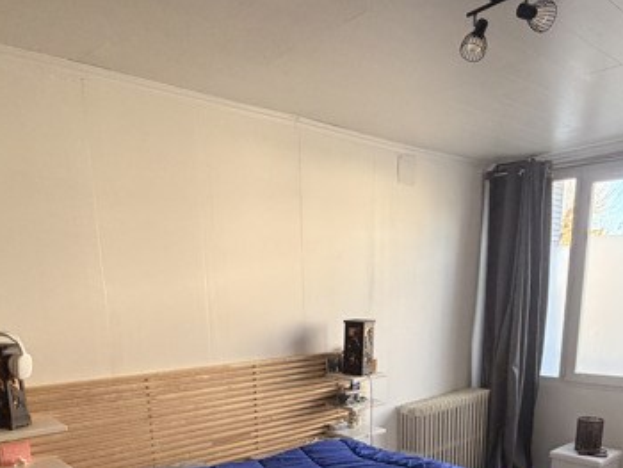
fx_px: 576
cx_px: 320
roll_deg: +1.4
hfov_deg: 56.8
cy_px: 431
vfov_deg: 40.5
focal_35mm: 32
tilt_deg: -14.0
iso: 320
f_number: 2.2
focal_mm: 2.22
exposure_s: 1/120
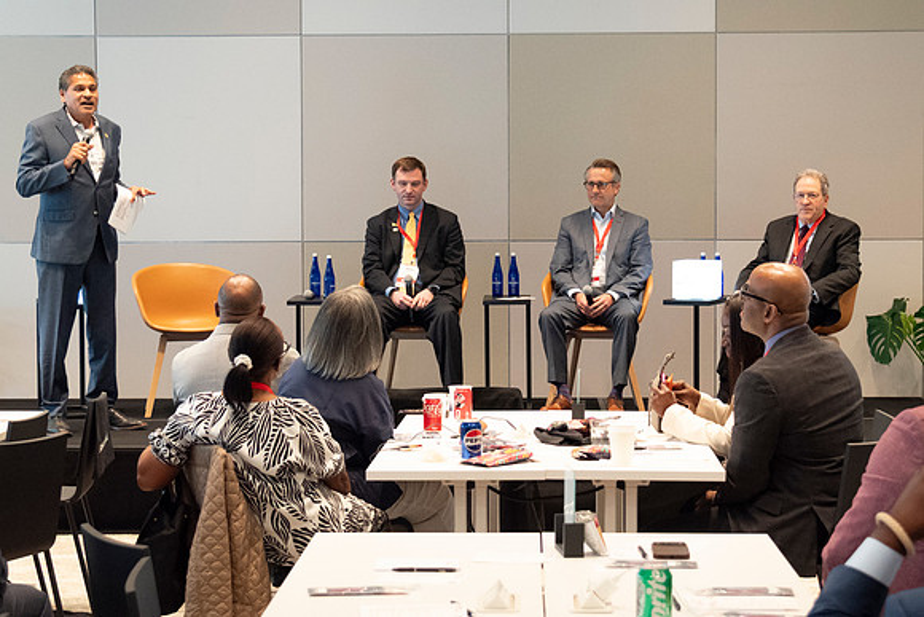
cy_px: 308
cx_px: 462
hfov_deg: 26.0
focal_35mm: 78
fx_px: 2002
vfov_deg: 17.5
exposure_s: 1/60
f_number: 5.3
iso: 5000
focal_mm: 52
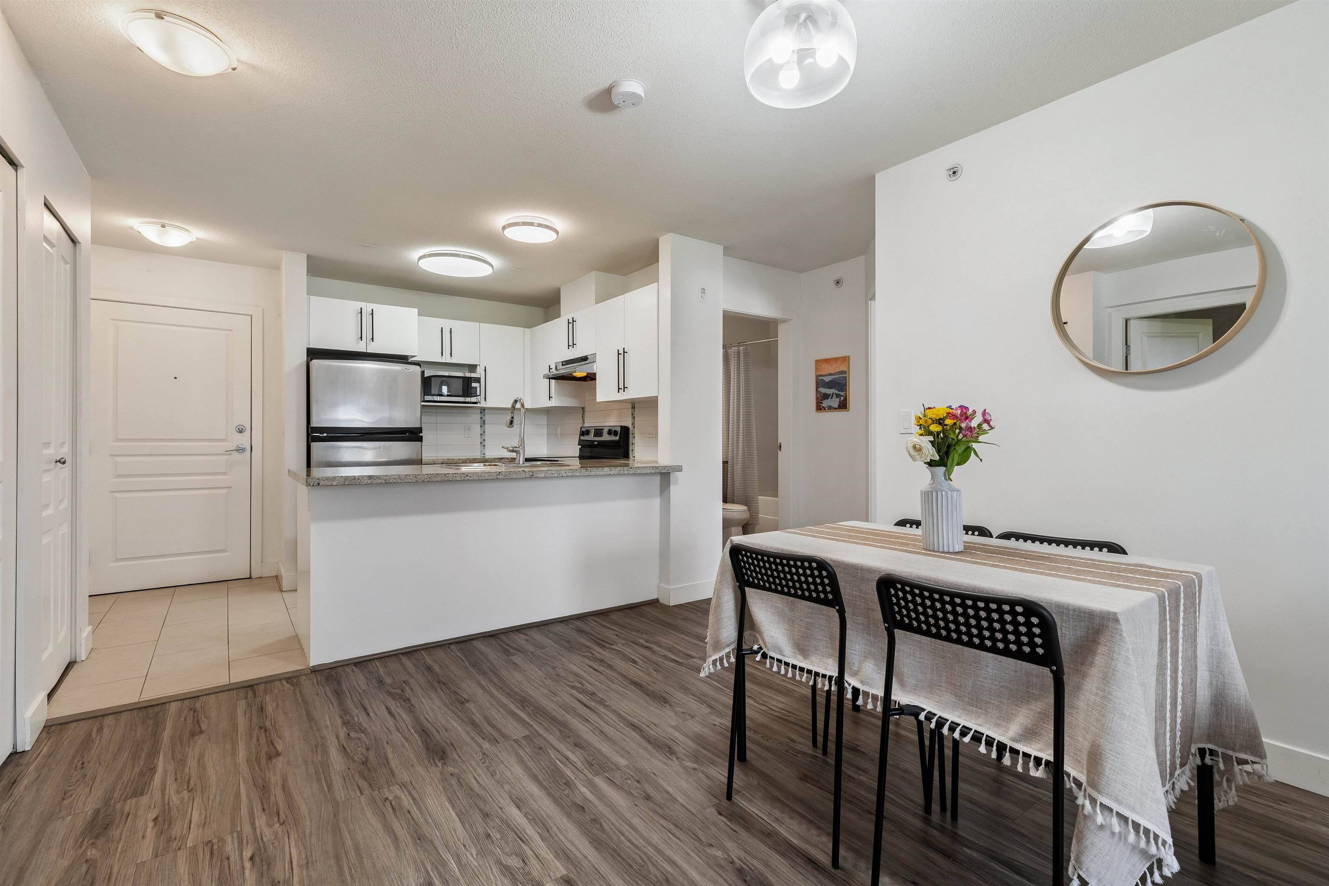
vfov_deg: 73.7
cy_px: 443
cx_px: 664
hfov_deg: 96.7
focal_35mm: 16
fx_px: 591
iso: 400
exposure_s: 1/50
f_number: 8
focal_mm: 16
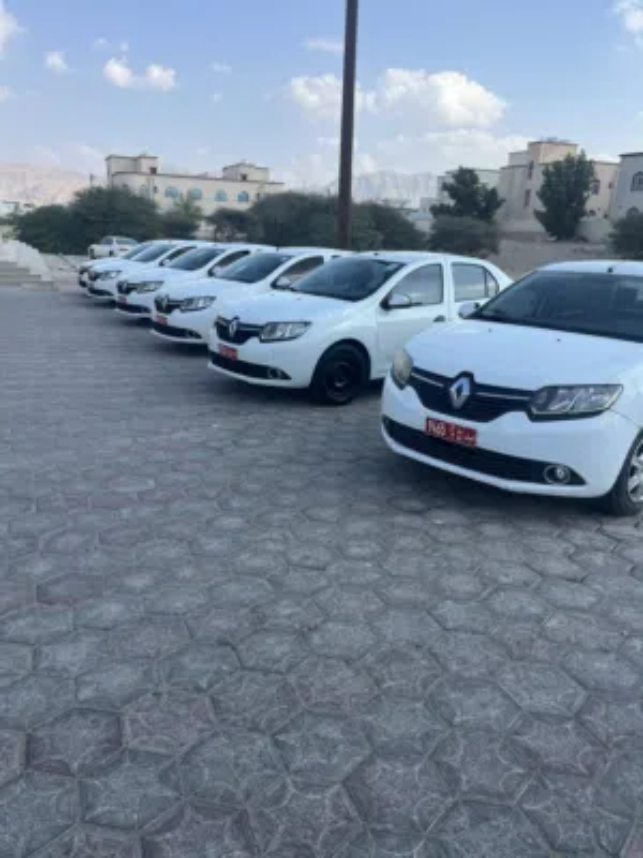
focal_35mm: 26
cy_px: 429
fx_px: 644
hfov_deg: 53.1
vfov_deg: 67.3
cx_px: 322
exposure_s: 1/2101
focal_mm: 5.1
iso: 50
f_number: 1.6
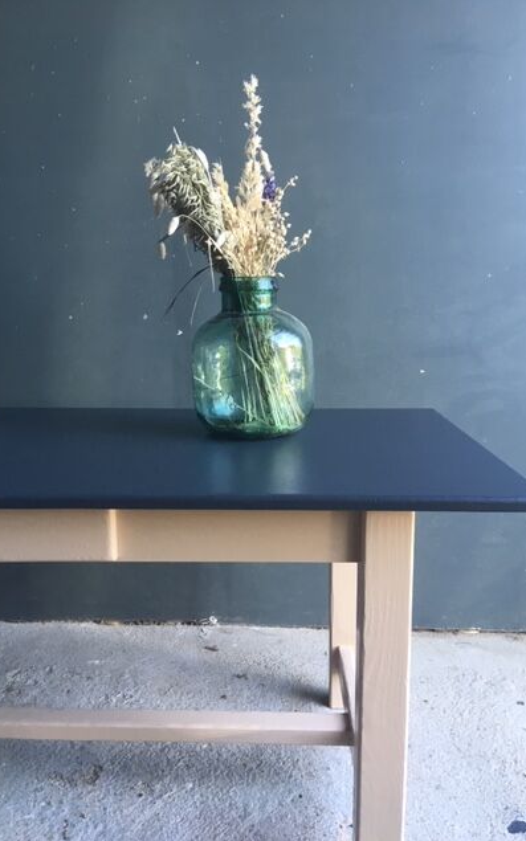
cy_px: 421
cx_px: 238
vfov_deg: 61.2
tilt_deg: -11.4
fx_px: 711
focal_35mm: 31
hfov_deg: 40.6
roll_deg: +0.3
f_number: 2.2
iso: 40
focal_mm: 4.15
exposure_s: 1/33
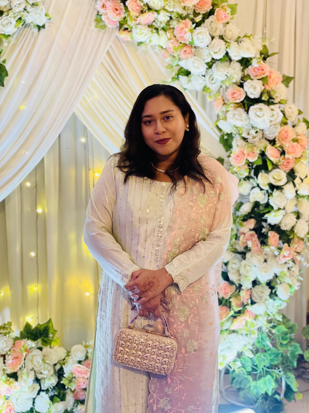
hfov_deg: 28.0
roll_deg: +0.4
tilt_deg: -8.9
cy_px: 206
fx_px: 619
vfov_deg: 36.8
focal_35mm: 52
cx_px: 154
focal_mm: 6
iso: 250
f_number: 2
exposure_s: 1/100
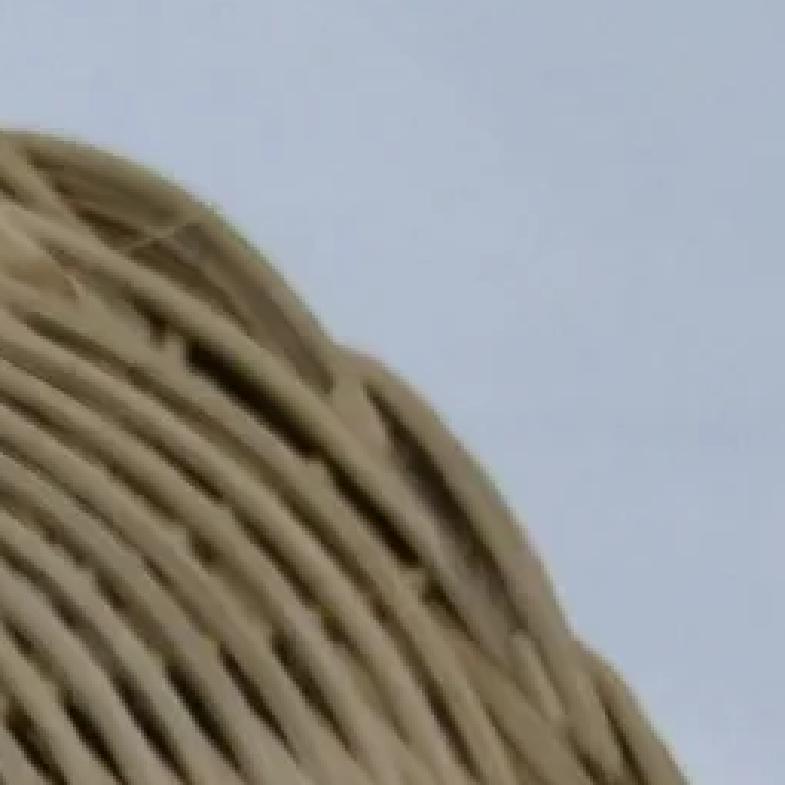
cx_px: -962
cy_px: 1484
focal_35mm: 132
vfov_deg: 12.0
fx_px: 3387
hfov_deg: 11.4
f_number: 3.1
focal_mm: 4.3
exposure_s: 1/30
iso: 100
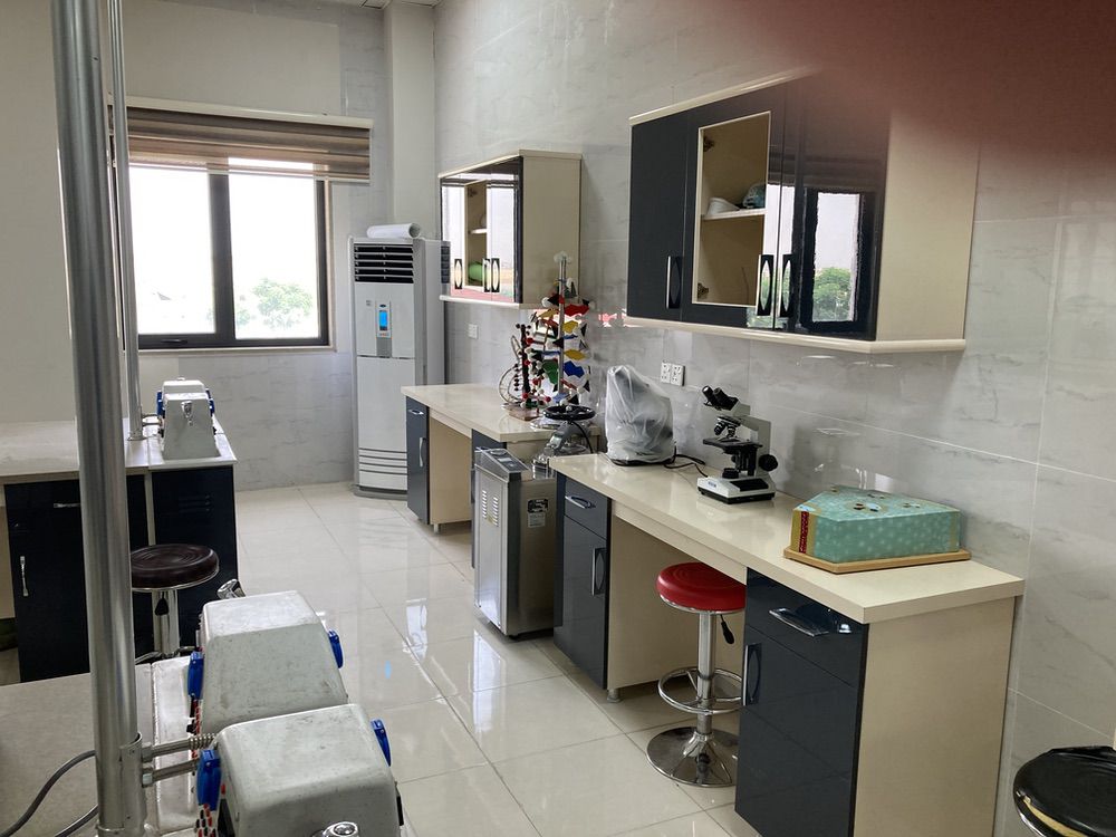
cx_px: 558
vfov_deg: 49.7
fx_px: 903
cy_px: 418
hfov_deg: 63.4
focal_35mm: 28
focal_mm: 3.99
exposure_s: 1/109
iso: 80
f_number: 1.8
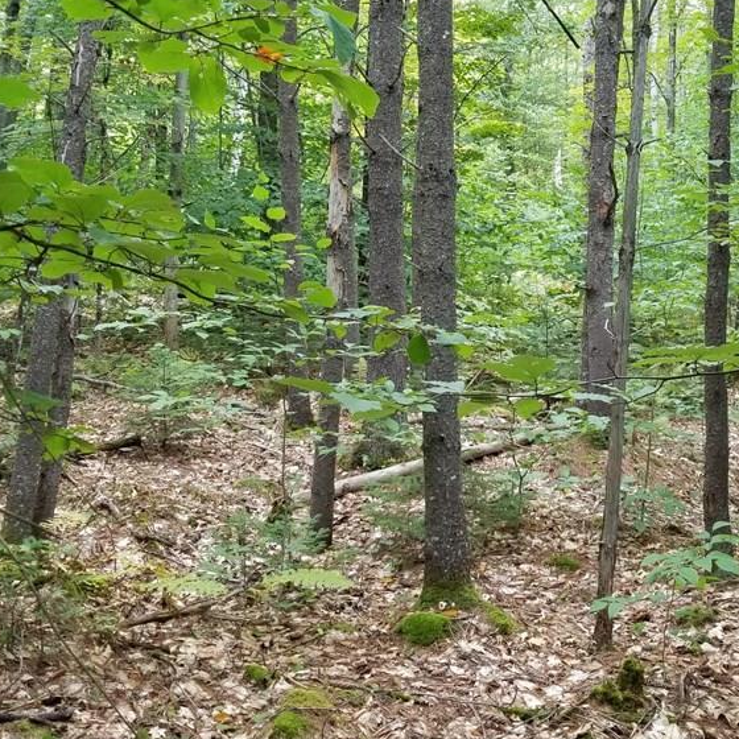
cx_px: 486
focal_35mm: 42
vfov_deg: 39.7
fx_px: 1014
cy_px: 264
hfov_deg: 39.6
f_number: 1.7
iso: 100
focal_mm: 4.25
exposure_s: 1/60
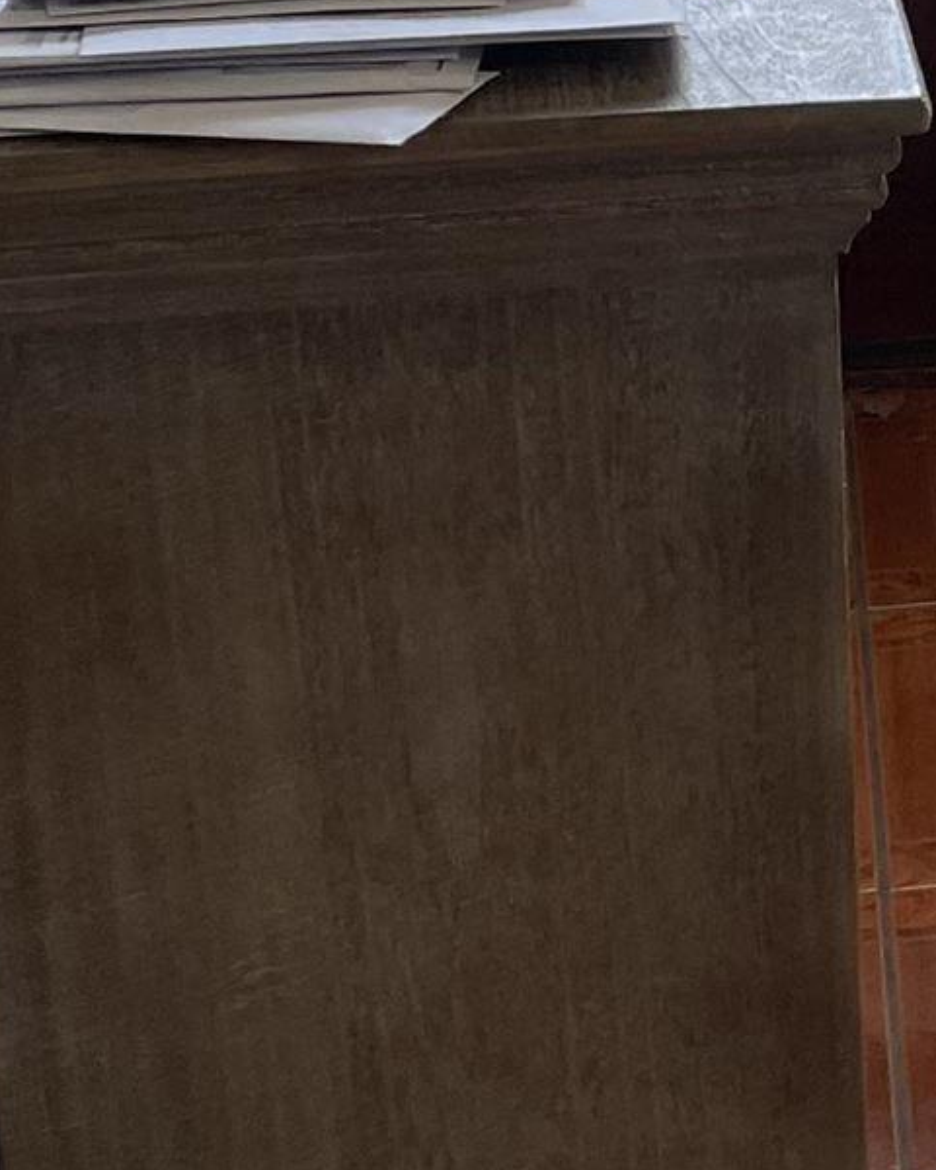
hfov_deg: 11.4
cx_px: 1418
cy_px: -150
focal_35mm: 130
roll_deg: +0.7
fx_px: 4502
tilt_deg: -14.7
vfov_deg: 14.4
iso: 100
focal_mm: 4.2
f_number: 1.6
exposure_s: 1/120
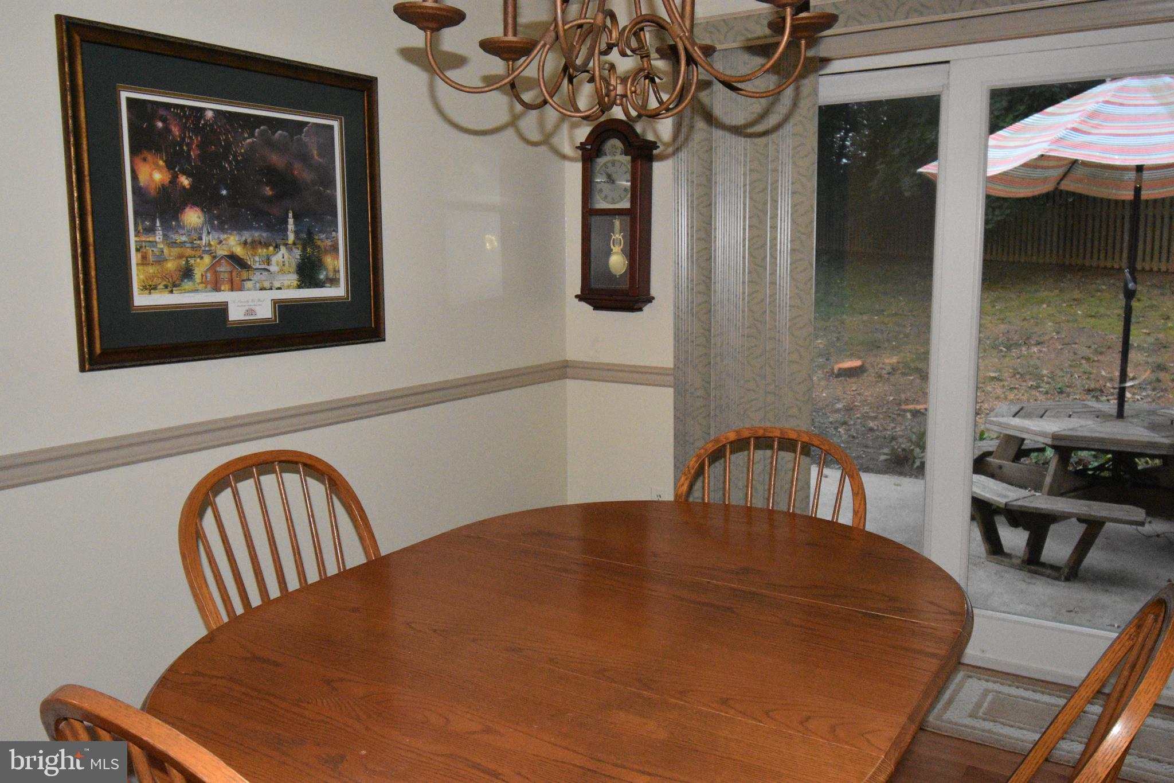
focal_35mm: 30
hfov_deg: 61.9
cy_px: 392
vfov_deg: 43.6
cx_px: 587
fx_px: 978
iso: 6400
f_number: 5.6
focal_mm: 20
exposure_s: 1/60
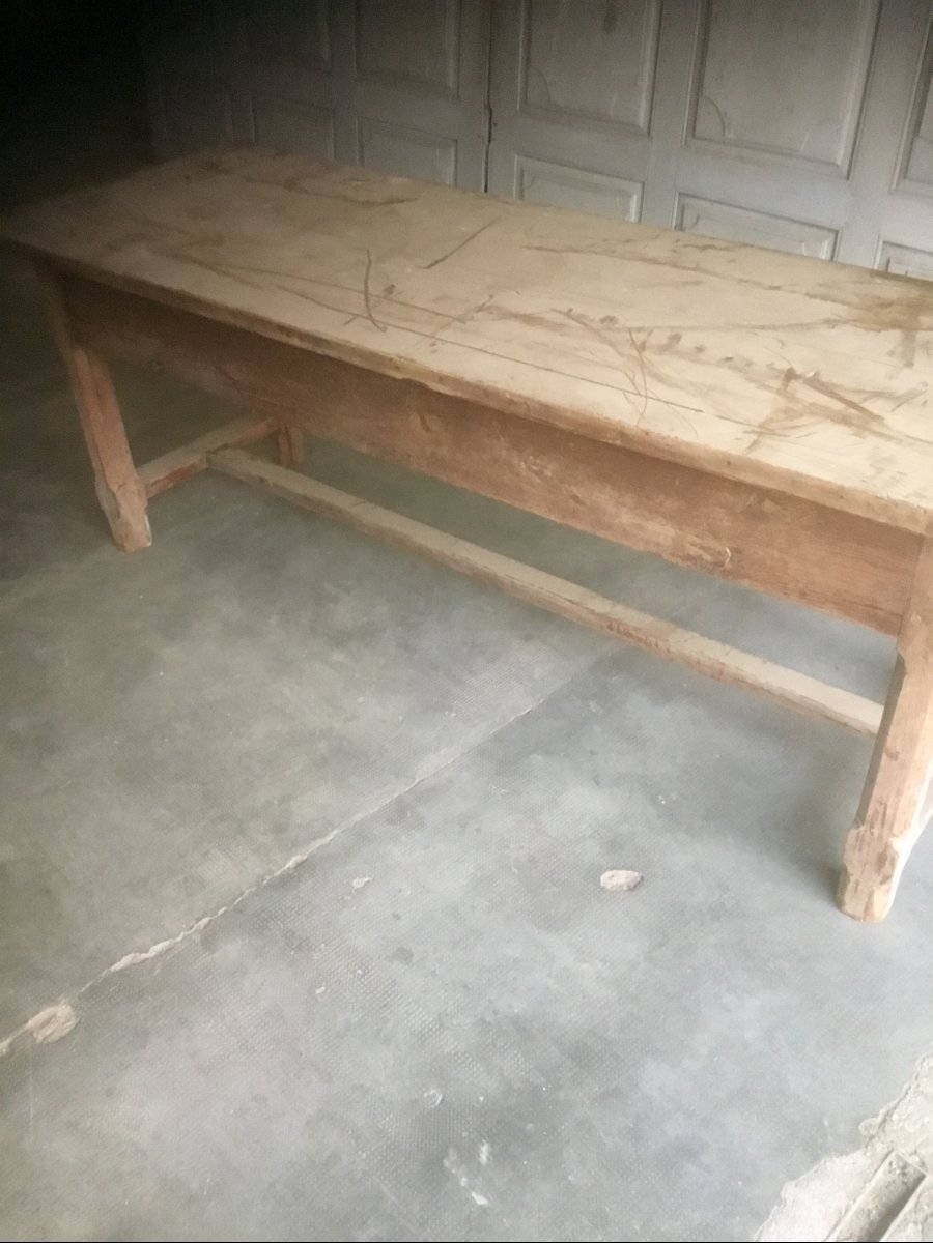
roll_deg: +0.0
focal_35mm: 31
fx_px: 1114
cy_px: 622
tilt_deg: -36.3
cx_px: 466
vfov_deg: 58.4
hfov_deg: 45.4
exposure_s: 1/17
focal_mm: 3.3
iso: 250
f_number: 2.4
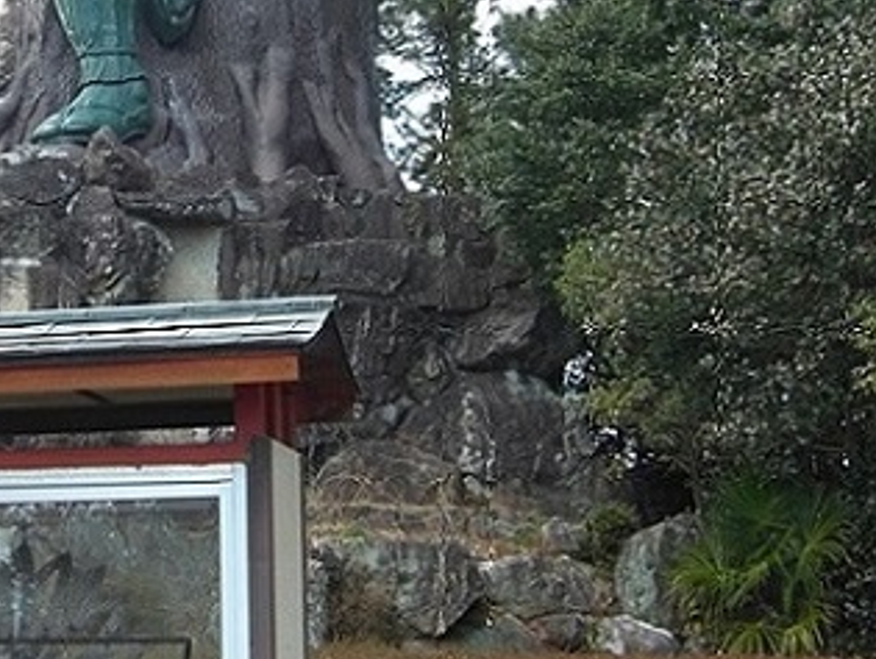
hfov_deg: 23.1
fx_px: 2103
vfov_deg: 17.7
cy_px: 139
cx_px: 139
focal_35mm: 83
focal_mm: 7.9
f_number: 2.8
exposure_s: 1/100
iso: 80
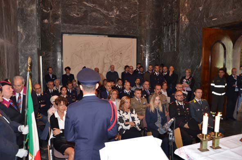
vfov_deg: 47.7
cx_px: 121
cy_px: 80
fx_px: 181
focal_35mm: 27
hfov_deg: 67.5
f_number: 3.5
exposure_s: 1/60
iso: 800
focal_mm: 18
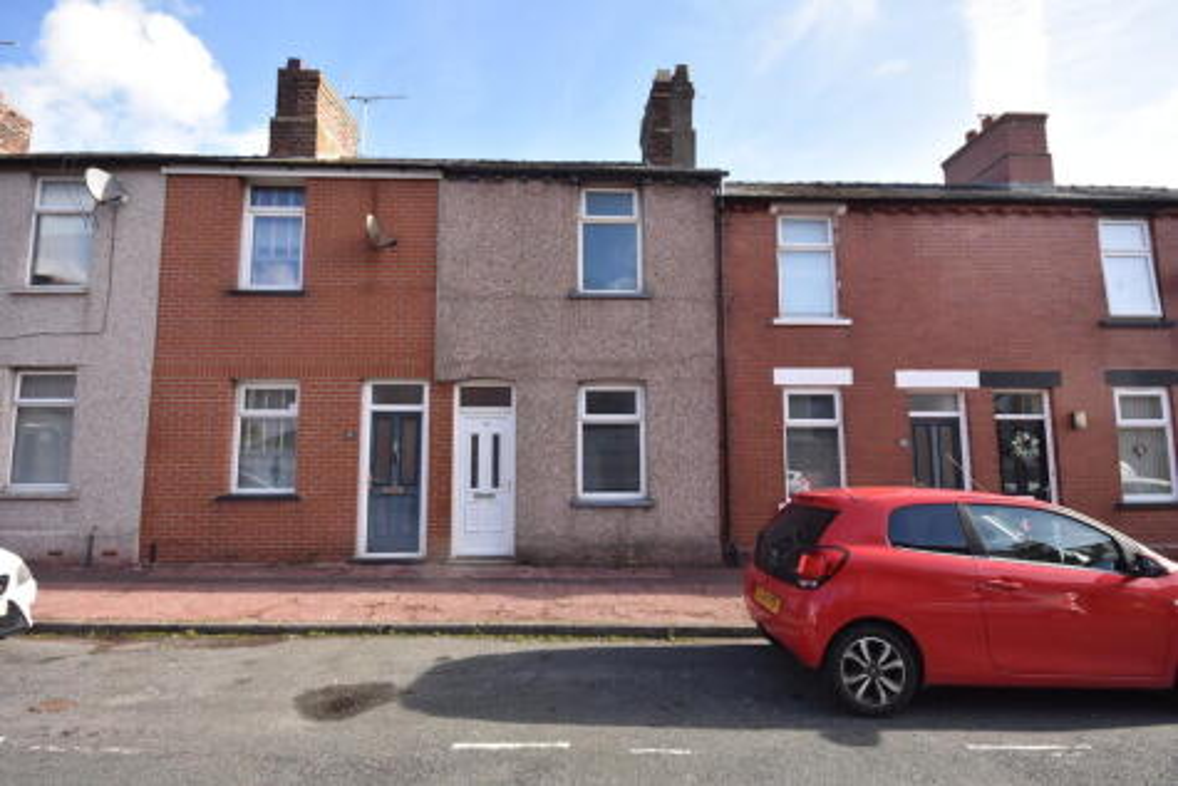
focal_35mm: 16
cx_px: 589
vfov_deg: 72.1
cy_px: 393
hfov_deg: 95.0
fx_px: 540
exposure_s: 1/500
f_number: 8
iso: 720
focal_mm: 11
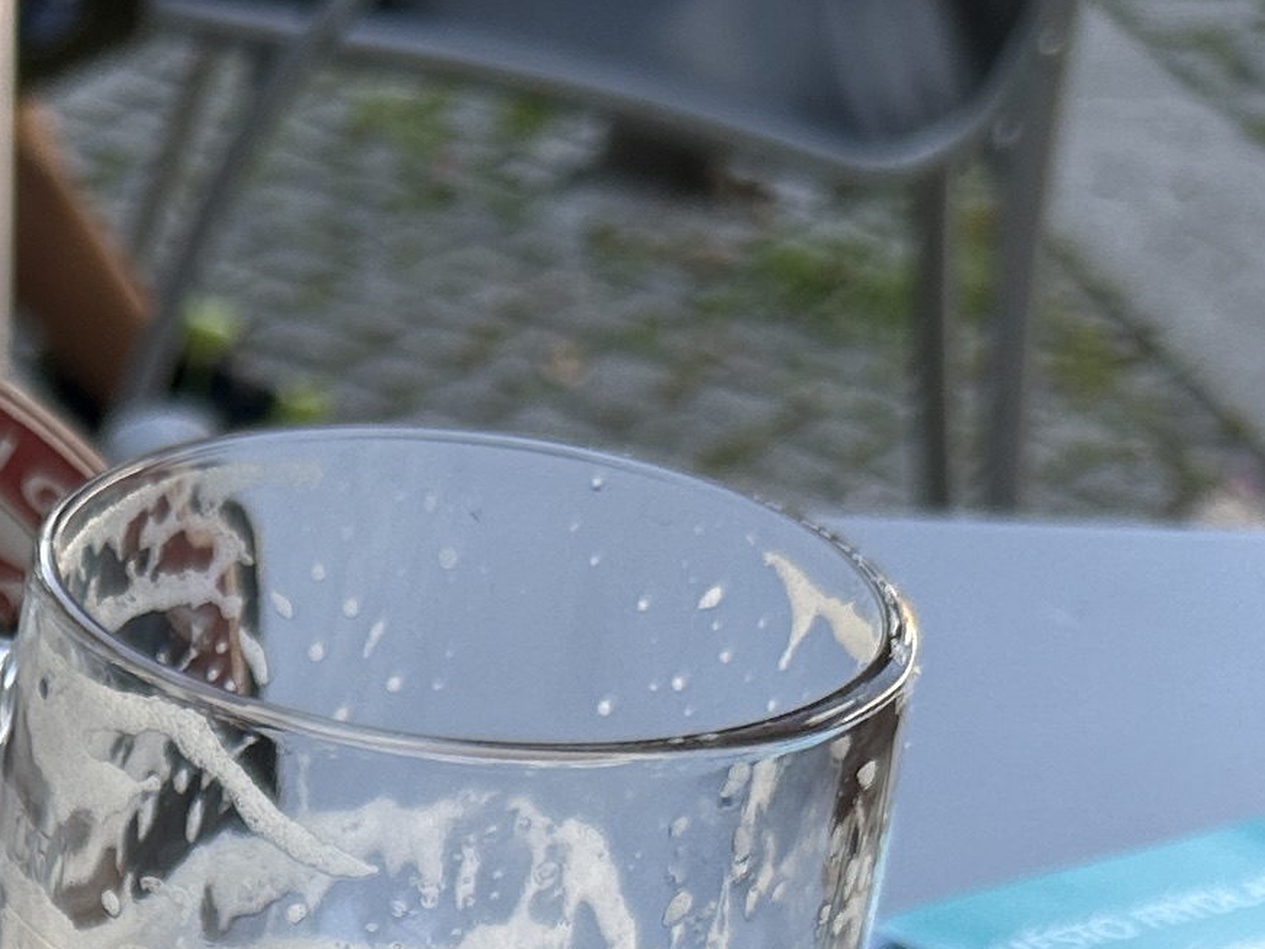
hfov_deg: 16.6
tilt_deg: -40.8
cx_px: -421
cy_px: 2081
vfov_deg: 11.6
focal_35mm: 111
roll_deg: -1.8
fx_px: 4056
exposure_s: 1/927
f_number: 1.78
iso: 80
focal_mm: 6.86
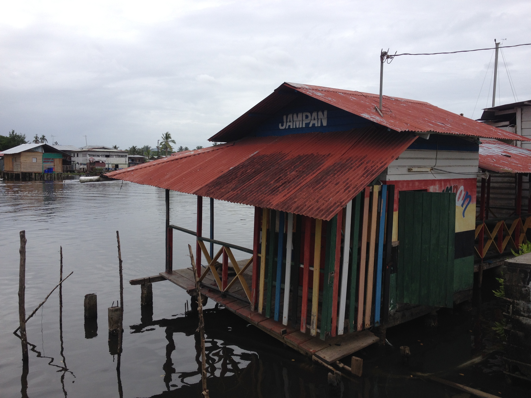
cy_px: 199
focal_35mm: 35
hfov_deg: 52.6
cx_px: 266
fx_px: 537
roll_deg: +0.2
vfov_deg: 40.7
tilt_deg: -7.2
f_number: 2.4
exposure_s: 1/1381
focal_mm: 4.28
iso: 50
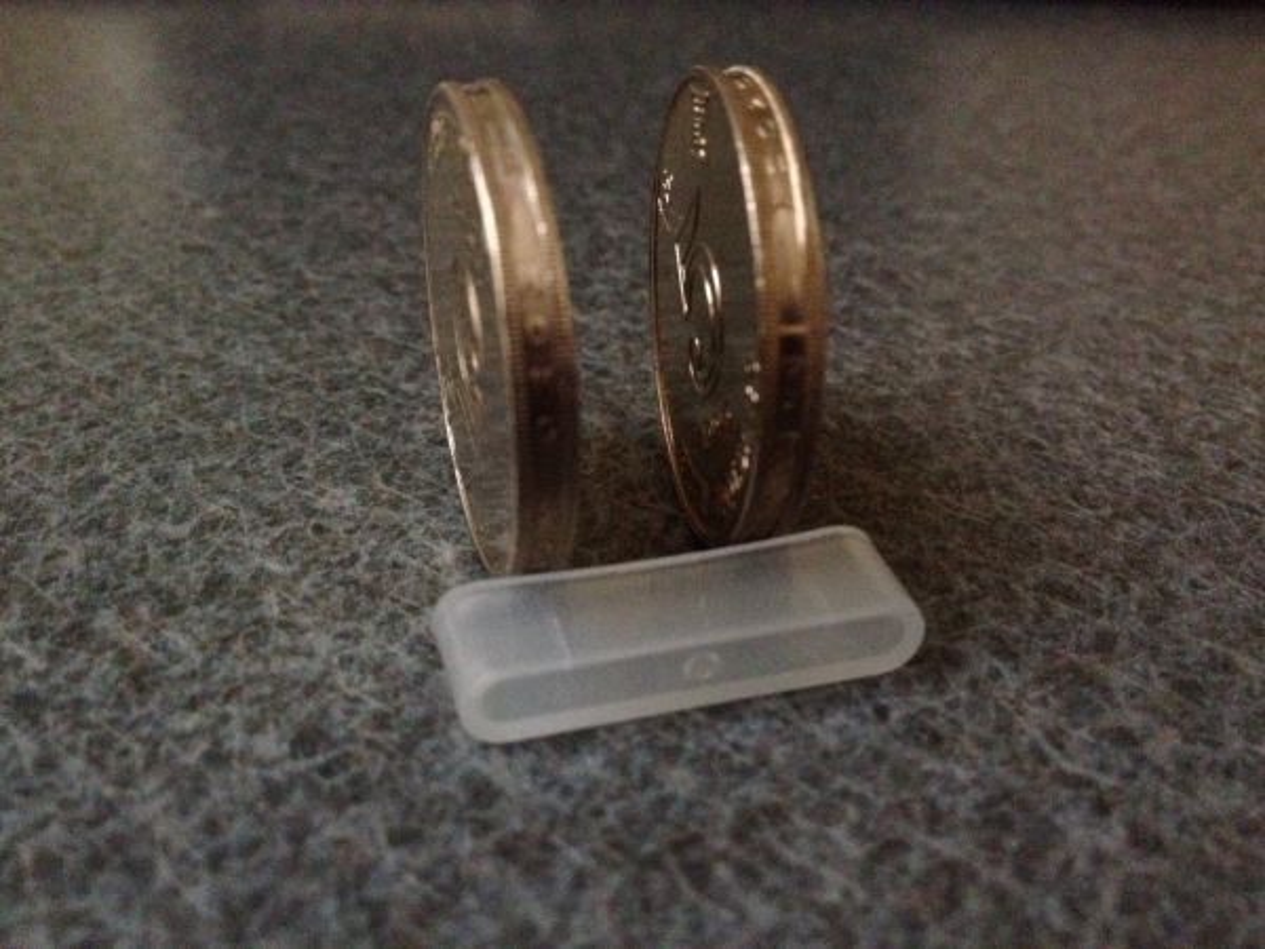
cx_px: 632
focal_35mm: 35
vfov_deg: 40.7
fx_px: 1279
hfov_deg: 52.6
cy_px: 474
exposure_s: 1/15
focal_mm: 4.28
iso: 800
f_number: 2.4
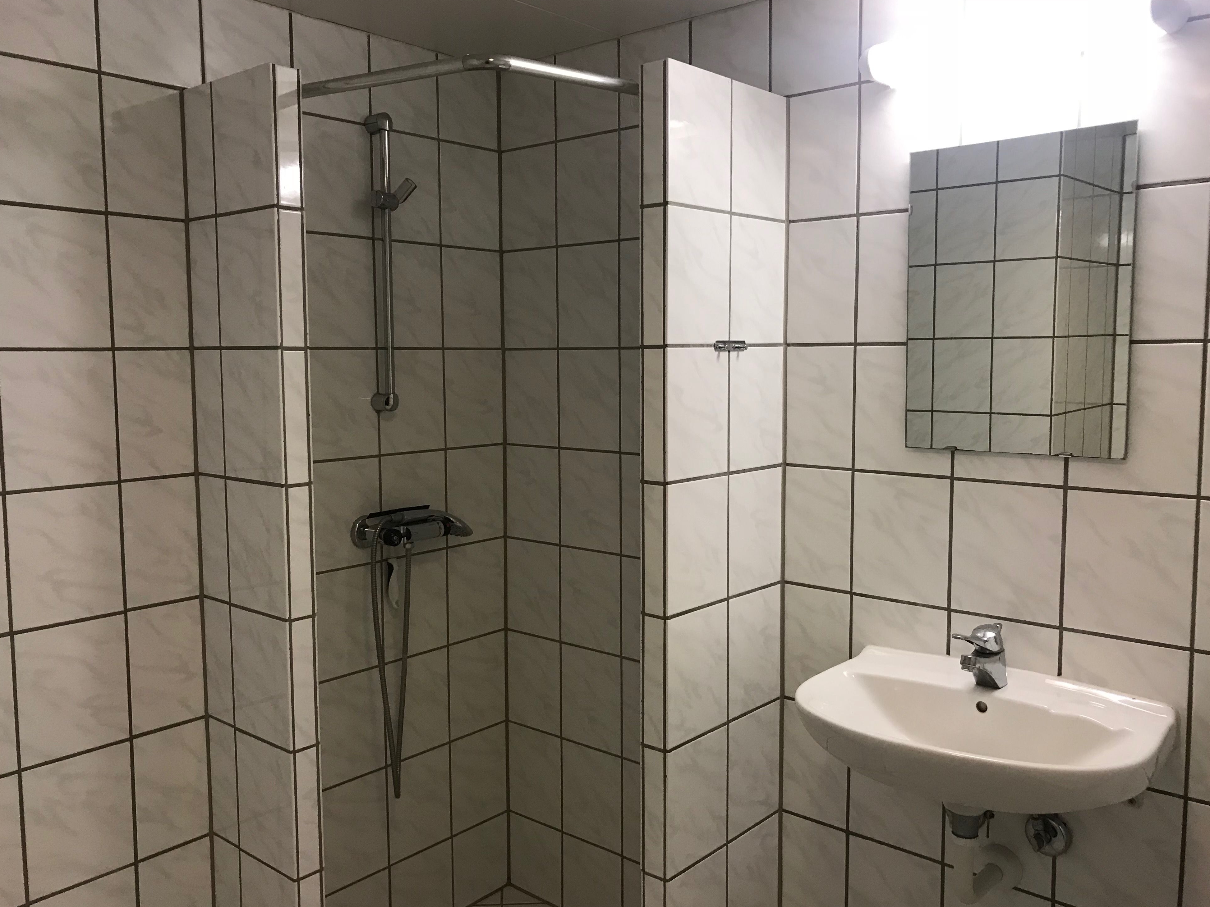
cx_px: 600
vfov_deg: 48.2
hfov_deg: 61.7
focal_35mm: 29
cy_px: 460
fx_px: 1014
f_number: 1.8
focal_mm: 3.99
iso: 40
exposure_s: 1/20
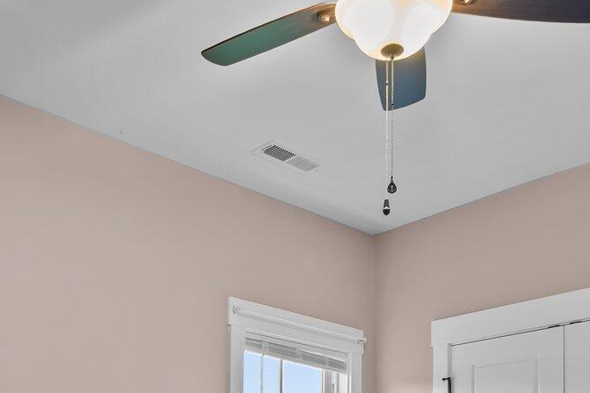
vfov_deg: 24.8
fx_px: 737
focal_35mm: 45
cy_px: 545
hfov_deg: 43.5
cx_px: 247
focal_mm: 7
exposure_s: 1/1.67
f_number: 5.6
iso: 200
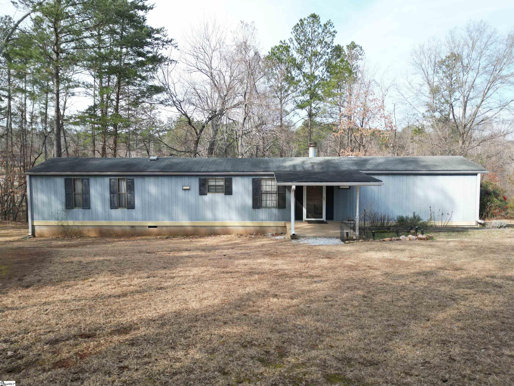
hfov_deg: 71.6
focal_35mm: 24
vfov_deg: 56.8
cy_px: 193
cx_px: 257
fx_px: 356
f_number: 1.7
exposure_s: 1/1000
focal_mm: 6.72
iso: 160
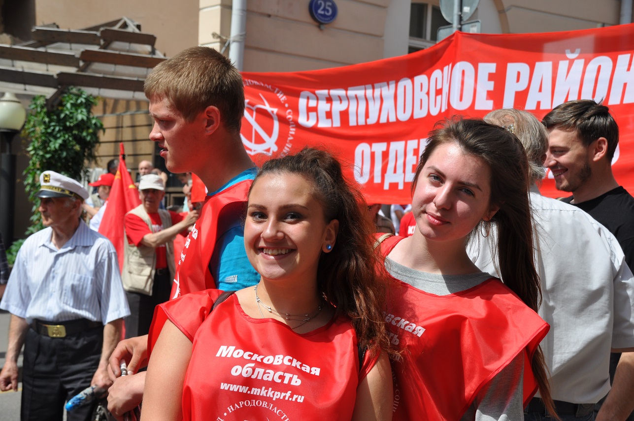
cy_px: 210
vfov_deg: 20.6
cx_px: 317
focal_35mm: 66
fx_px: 1161
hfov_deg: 30.5
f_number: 10
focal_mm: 44
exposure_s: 1/400
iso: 200
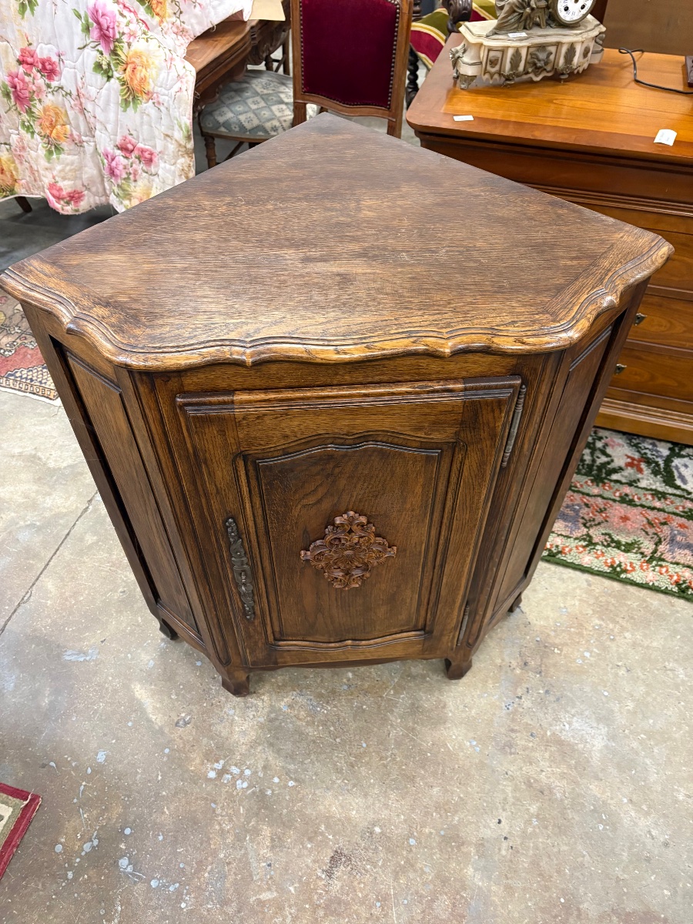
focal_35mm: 26
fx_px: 694
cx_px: 346
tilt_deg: -48.2
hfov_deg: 53.1
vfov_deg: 67.3
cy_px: 462
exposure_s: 1/50
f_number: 1.6
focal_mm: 5.96
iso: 320
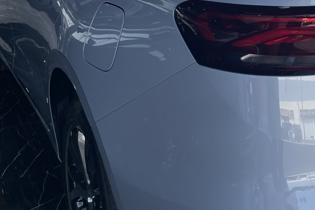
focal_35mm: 61
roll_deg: -0.9
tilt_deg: -9.6
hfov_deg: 29.7
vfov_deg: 21.5
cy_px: 2
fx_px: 534
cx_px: 342
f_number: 1.6
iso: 32
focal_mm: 4.2
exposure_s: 1/1289
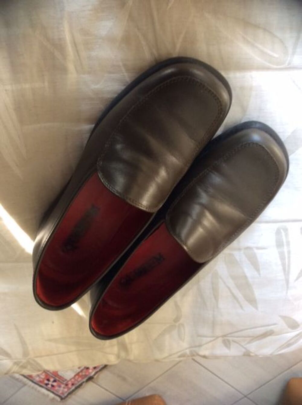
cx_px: 151
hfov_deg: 44.1
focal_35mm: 32
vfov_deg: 56.9
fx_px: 373
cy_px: 202
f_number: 2.4
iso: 64
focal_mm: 3.3
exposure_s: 1/25
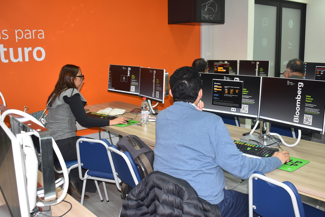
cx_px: 162
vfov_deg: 36.9
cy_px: 108
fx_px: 325
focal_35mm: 36
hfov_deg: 53.1
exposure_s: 1/90
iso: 800
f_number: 4.8
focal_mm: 24
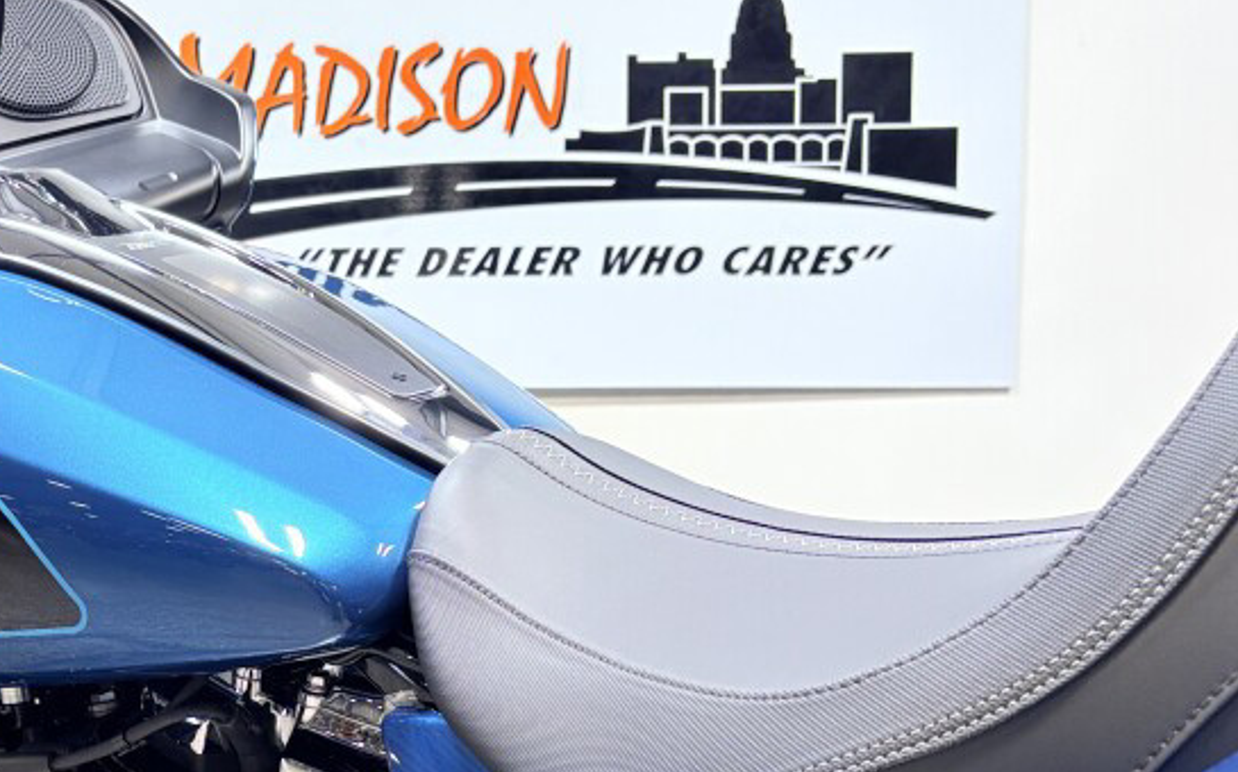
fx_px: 1821
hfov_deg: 35.6
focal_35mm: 54
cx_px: 160
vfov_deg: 23.3
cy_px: 702
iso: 80
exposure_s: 1/120
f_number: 1.6
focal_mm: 5.96
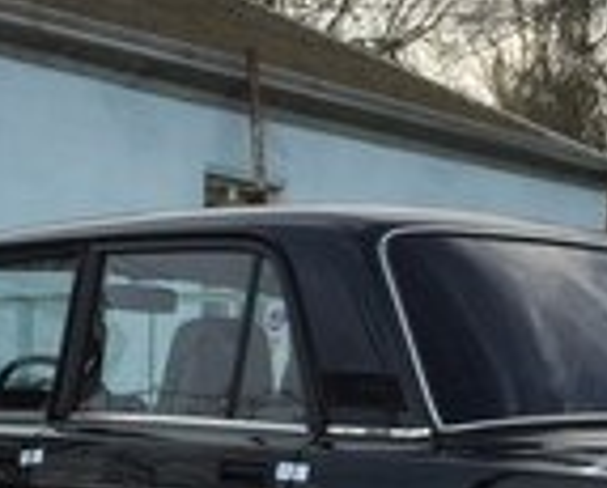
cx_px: 403
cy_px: 666
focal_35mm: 98
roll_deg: -2.3
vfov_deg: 14.9
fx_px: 1764
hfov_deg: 19.5
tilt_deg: -5.4
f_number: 2.2
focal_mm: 4.15
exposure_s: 1/482
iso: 32
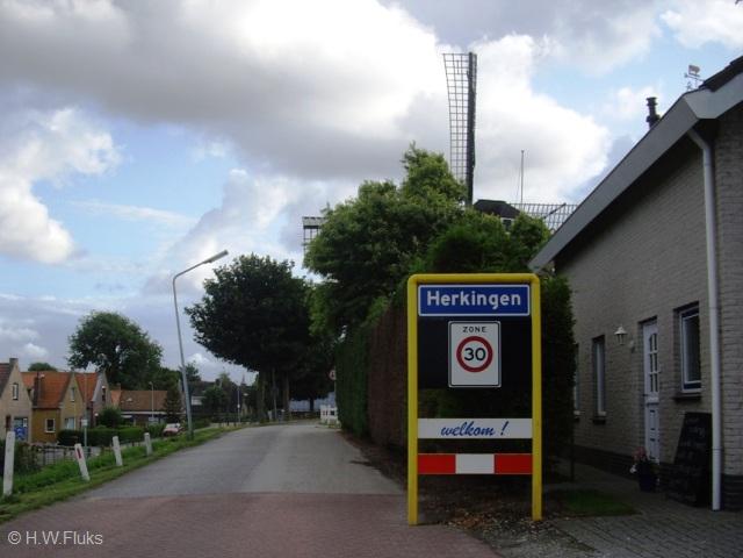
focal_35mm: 38
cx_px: 372
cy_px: 279
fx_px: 816
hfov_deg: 49.0
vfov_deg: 37.7
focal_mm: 7.9
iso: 64
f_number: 2.8
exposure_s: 1/640
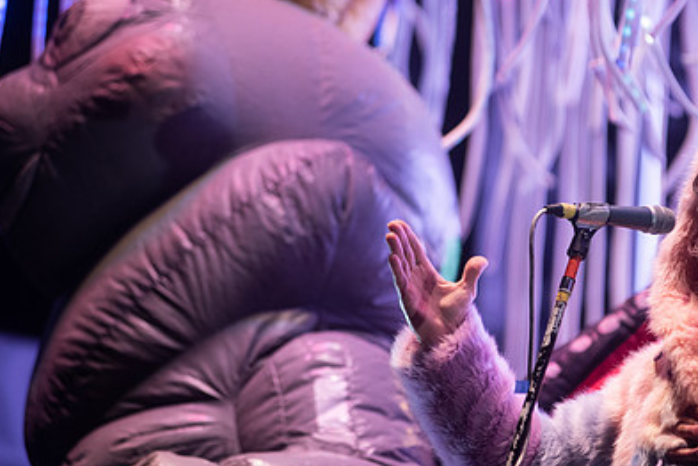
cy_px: 248
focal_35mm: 295
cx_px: 504
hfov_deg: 7.0
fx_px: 5719
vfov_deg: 4.7
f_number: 3.5
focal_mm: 200
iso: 1250
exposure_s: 1/400
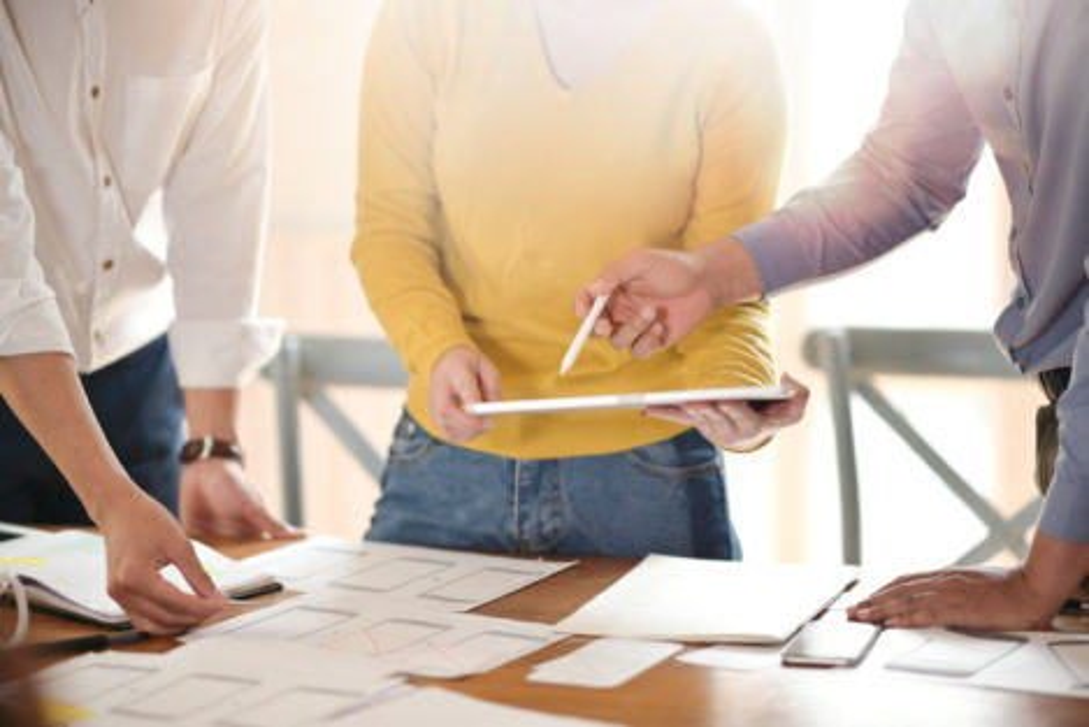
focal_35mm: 105
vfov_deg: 13.1
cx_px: 544
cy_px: 364
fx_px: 3177
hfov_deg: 19.5
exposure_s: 1/500
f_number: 1.4
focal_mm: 105
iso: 160
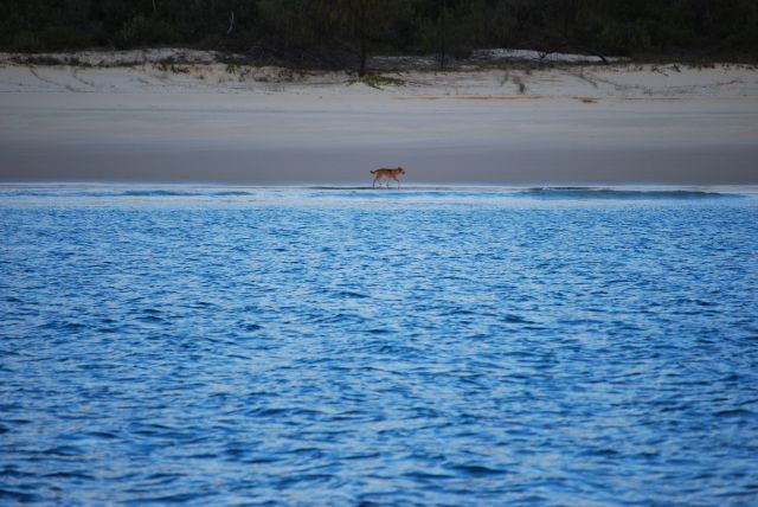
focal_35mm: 300
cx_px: 379
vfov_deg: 4.6
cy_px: 254
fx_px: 6322
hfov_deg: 6.9
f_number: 5.6
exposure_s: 1/500
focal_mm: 200
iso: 400
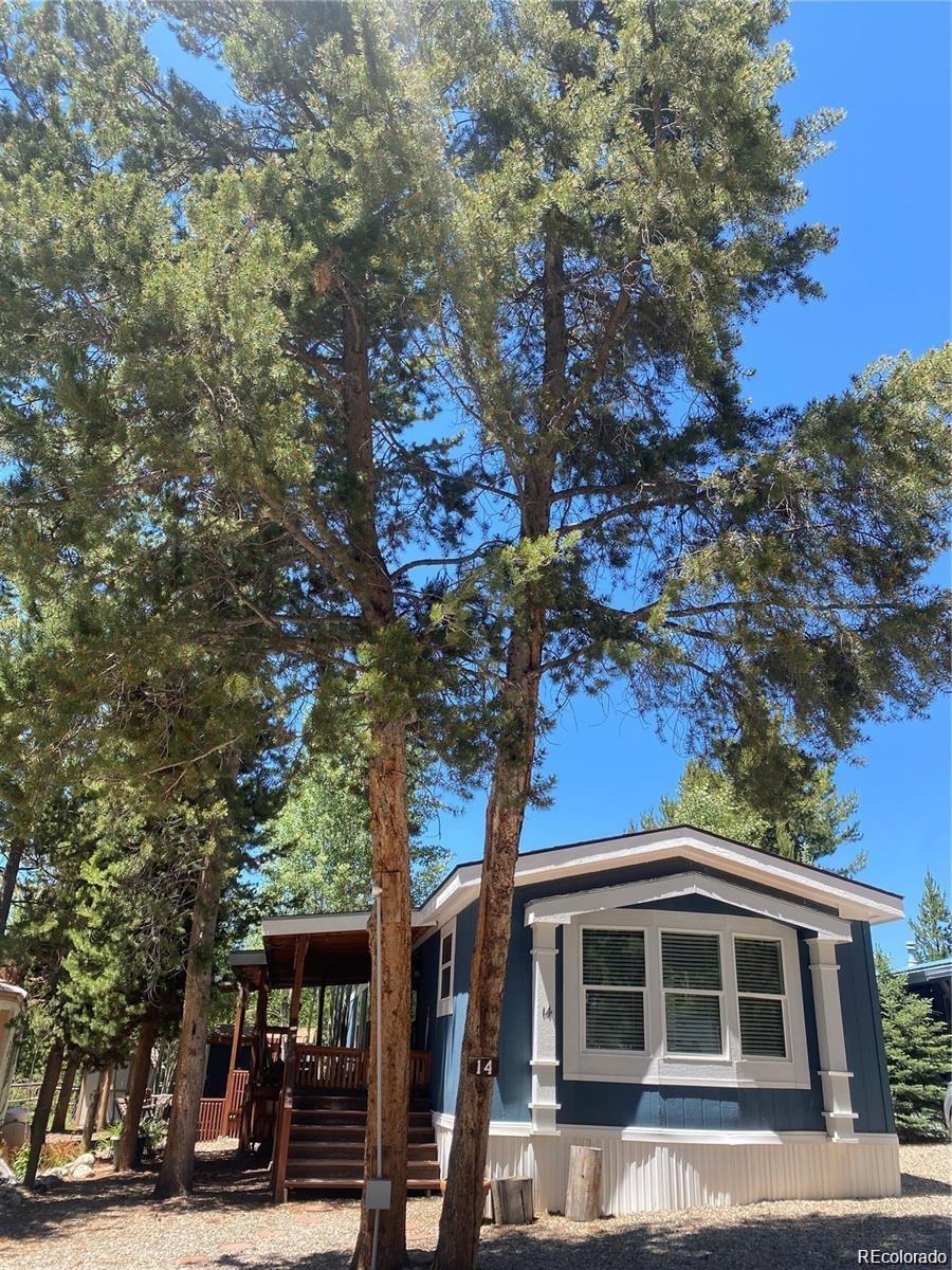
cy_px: 635
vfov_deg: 67.3
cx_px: 476
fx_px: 953
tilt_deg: +24.0
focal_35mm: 26
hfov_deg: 53.1
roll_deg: -2.6
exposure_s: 1/778
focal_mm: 4.25
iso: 32
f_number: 1.8
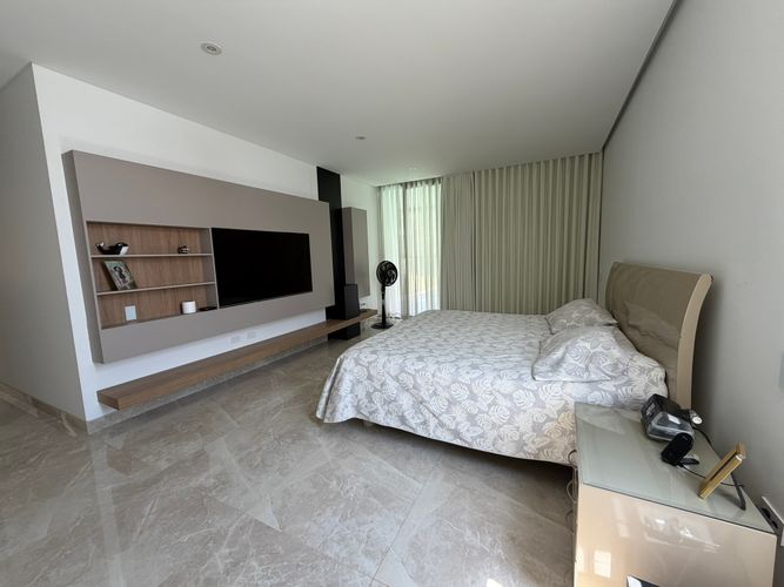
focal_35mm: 14
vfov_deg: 85.7
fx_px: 317
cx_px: 392
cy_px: 294
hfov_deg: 102.1
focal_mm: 2.22
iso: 125
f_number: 2.2
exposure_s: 1/121
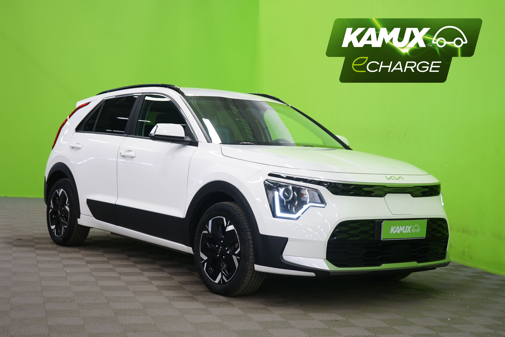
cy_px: 168
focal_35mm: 53
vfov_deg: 25.5
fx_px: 743
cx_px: 252
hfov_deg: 37.5
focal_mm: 53
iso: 400
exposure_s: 1/8
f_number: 5
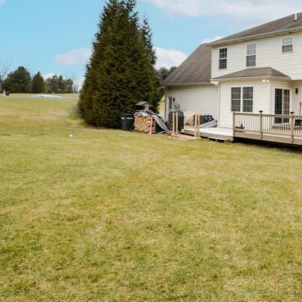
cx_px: 267
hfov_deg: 47.7
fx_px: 306
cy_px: 66
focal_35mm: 31
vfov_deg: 49.8
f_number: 5.6
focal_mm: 10
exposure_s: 1/125
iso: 110
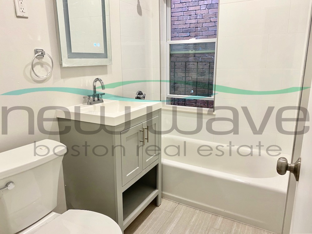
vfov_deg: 53.1
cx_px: 156
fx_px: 234
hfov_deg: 67.3
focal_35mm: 26
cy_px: 117
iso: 80
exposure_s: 1/60
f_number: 1.8
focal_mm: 4.25
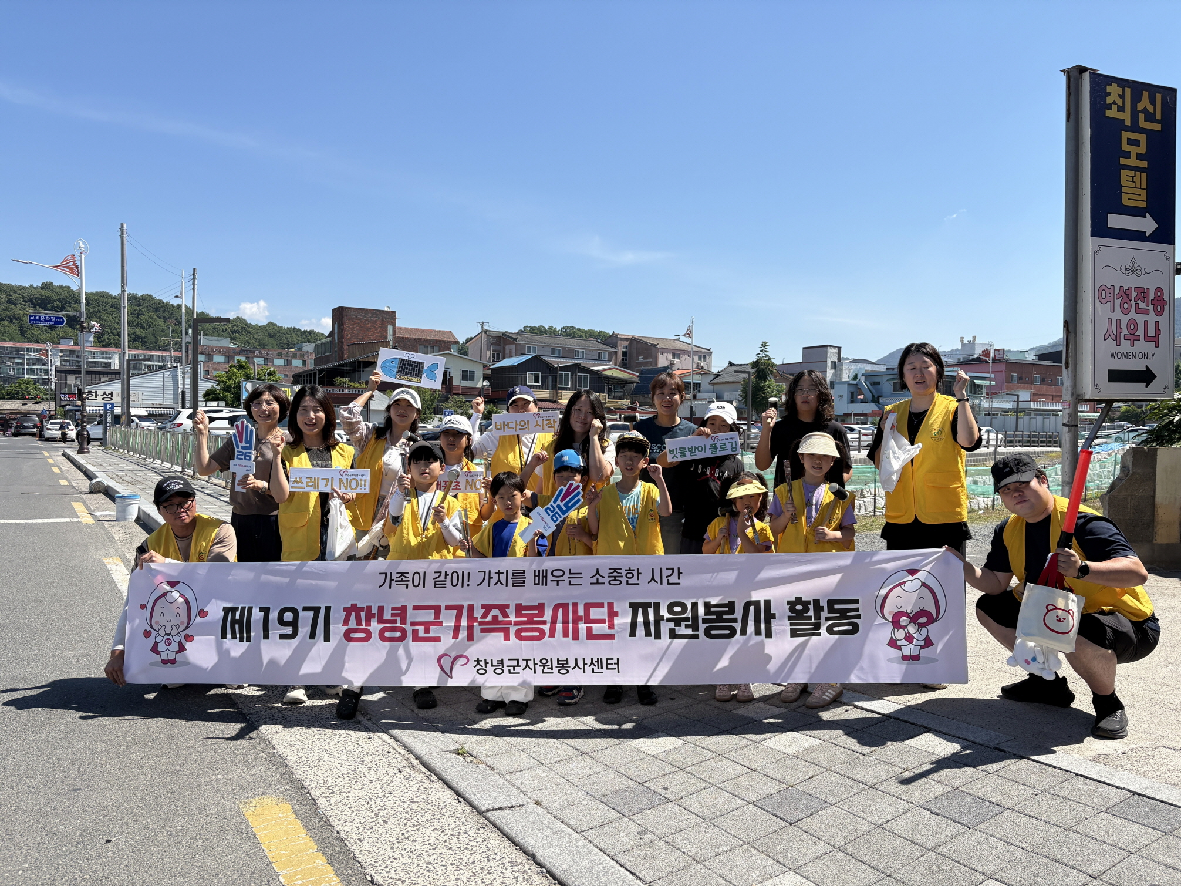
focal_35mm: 26
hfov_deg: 67.3
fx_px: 887
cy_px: 443
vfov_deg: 53.1
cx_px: 590
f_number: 1.6
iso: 50
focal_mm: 5.96
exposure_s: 1/3125
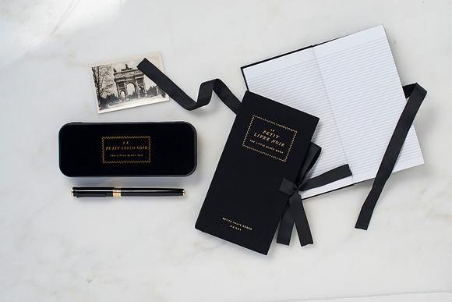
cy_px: 151
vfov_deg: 26.9
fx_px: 631
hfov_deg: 39.4
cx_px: 226
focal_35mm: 50
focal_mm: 50
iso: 250
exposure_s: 1/80
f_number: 11
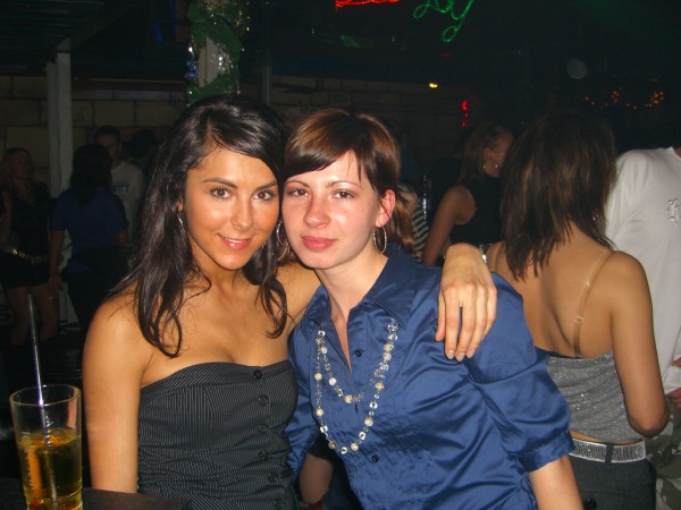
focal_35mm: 38
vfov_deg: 37.7
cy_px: 255
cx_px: 340
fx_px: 748
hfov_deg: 49.0
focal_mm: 7.9
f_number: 2.8
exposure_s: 1/60
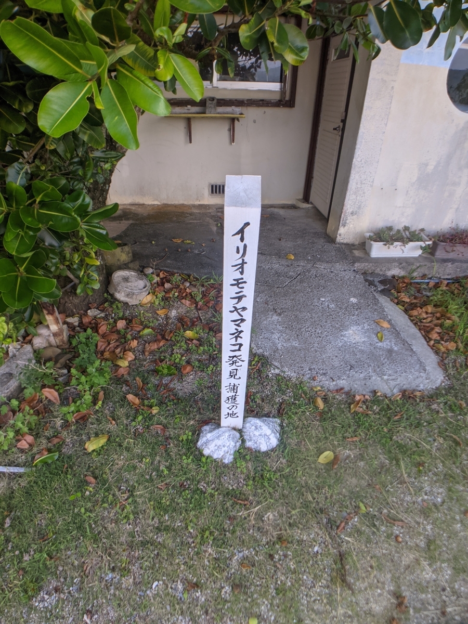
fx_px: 487
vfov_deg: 65.3
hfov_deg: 51.4
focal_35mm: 27
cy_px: 312
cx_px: 234
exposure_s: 1/469
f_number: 1.8
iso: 56
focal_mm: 4.44
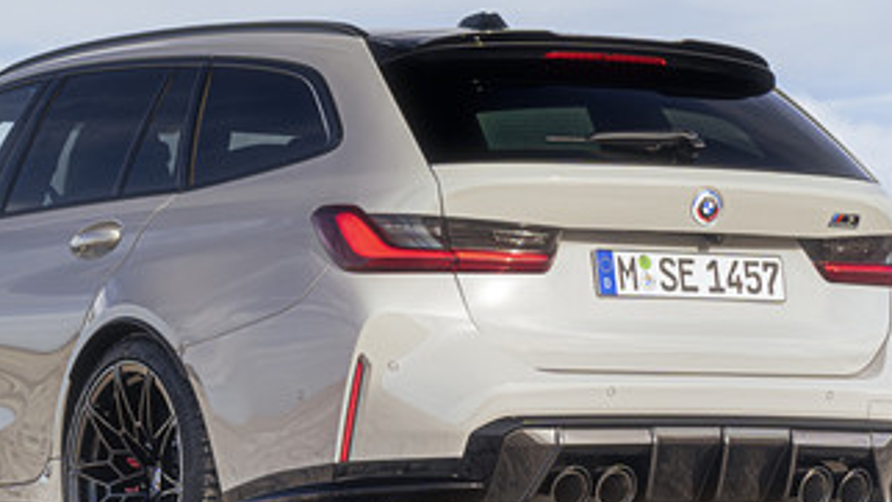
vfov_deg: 6.2
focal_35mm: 195
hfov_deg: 11.0
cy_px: 119
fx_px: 4611
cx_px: 125
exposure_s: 1/250
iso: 50
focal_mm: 50
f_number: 3.2
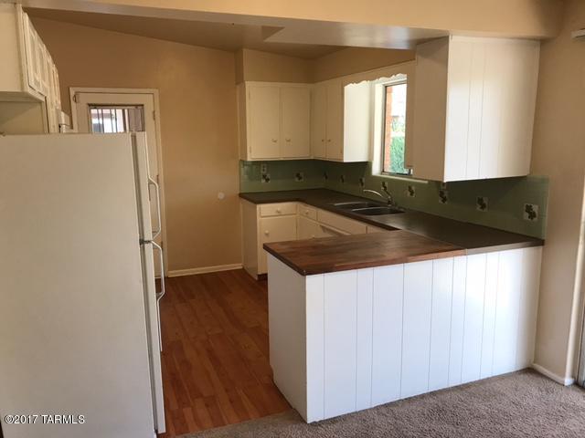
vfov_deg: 49.7
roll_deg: +1.2
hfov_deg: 63.4
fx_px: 473
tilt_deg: -9.3
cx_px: 292
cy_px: 219
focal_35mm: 28
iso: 25
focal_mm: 3.99
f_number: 1.8
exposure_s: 1/30
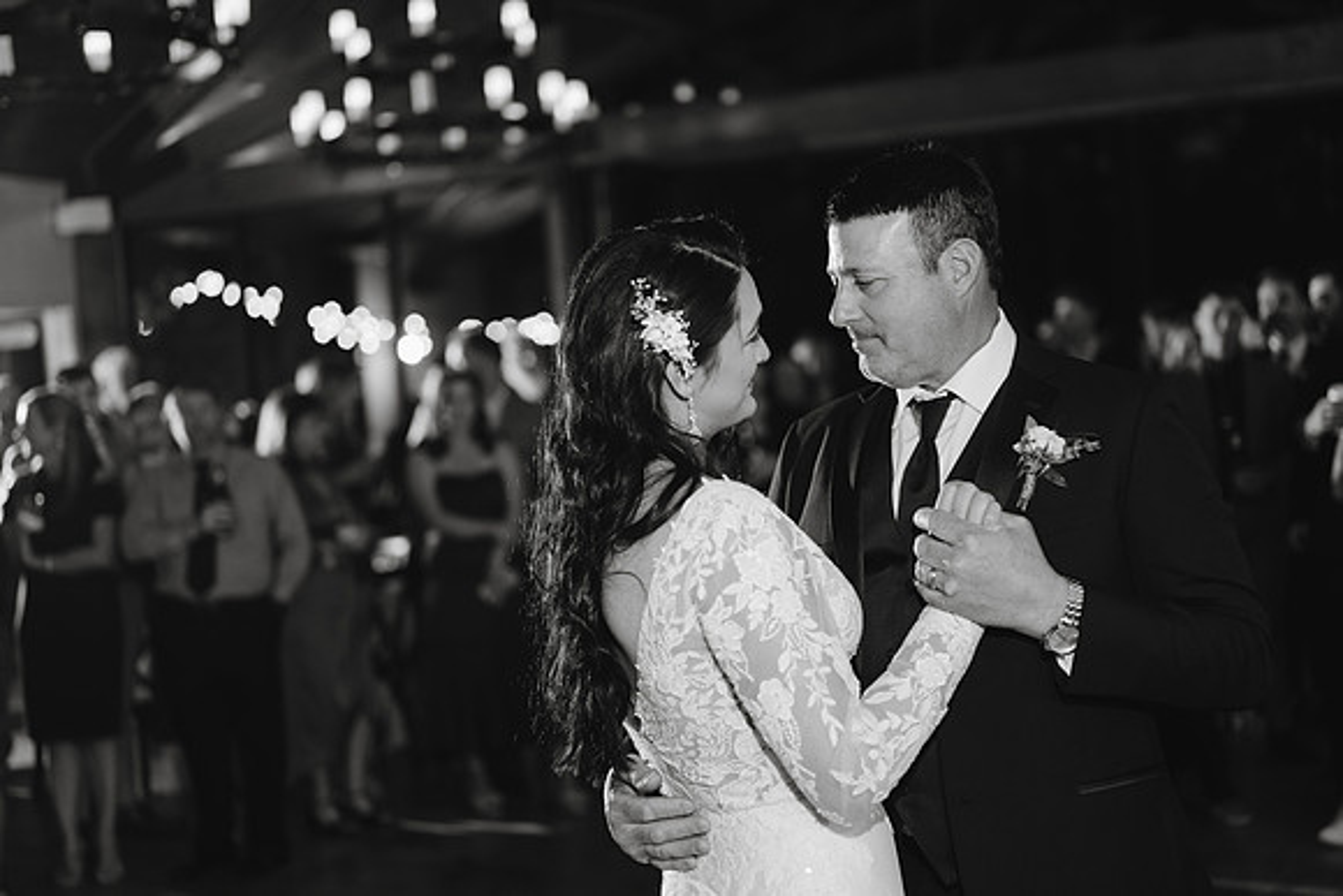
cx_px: 672
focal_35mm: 50
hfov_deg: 39.6
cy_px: 448
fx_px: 1866
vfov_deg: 27.0
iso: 800
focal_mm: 50
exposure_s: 1/125
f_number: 2
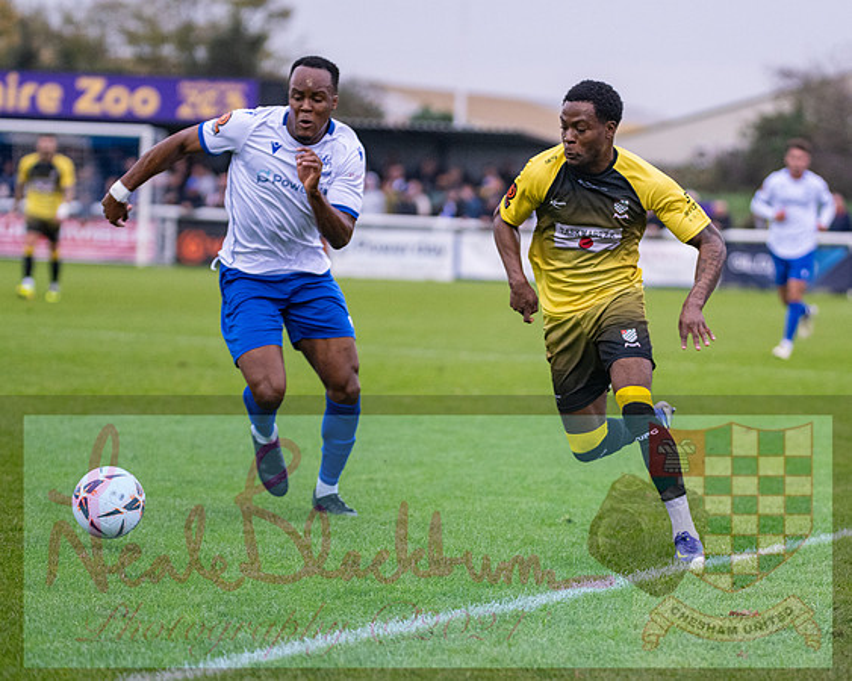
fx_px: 5054
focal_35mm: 201
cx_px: 588
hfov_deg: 9.6
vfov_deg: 7.7
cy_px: 418
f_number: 2.8
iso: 1600
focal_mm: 145
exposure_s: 1/1600
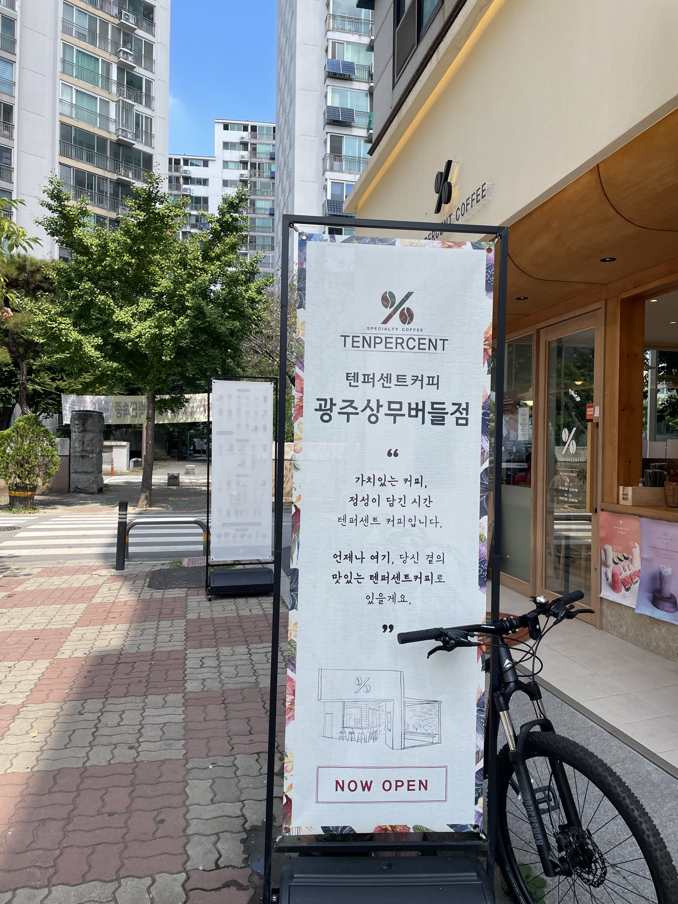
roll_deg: +1.3
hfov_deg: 53.1
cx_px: 339
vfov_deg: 67.3
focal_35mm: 26
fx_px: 679
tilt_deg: +0.7
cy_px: 452
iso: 32
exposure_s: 1/1289
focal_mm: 4.2
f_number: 1.6
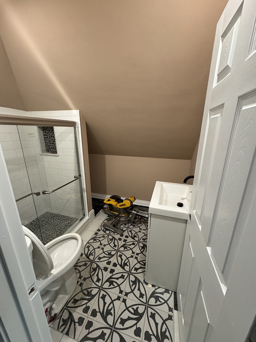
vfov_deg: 102.1
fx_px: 138
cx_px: 128
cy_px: 171
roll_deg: +1.1
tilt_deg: -14.7
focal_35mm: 14
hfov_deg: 85.7
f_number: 2.2
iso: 320
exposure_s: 1/60
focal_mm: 2.22
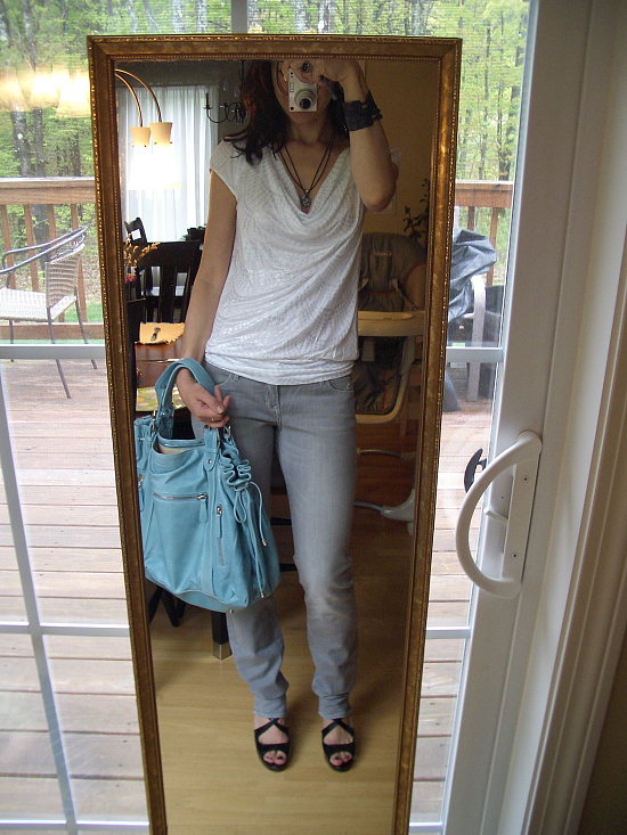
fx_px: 845
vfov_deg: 52.6
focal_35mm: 35
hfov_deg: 40.7
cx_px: 314
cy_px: 418
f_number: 2.6
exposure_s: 1/40
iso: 100
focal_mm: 5.8
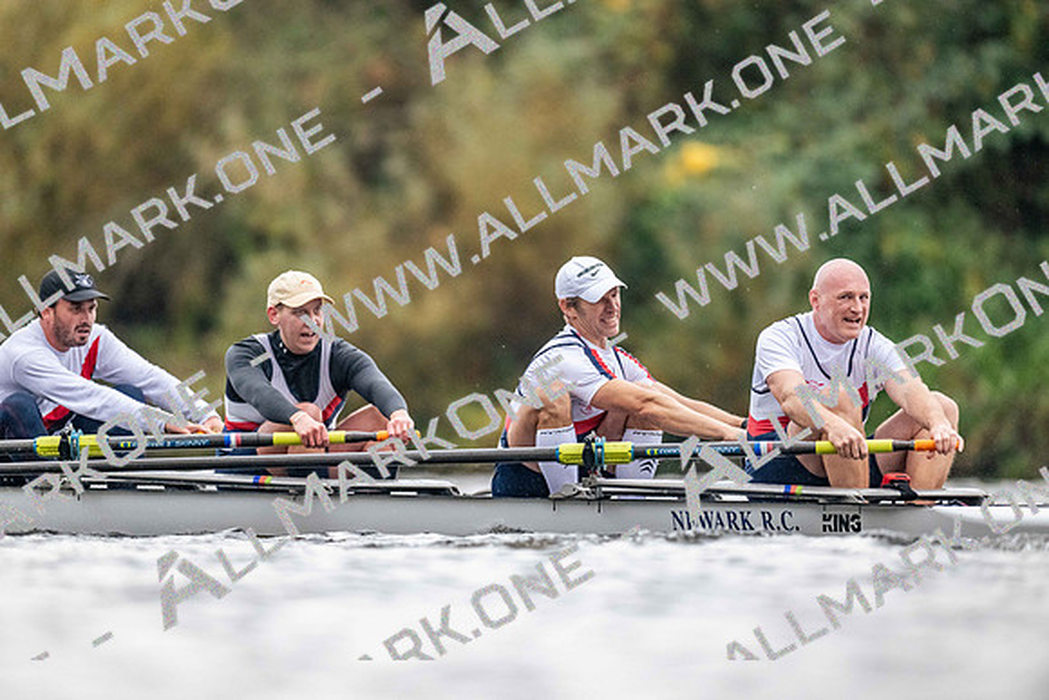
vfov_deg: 2.3
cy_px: 350
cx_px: 524
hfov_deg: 3.4
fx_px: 17487
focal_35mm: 600
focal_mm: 600
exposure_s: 1/2500
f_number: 4
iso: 4500
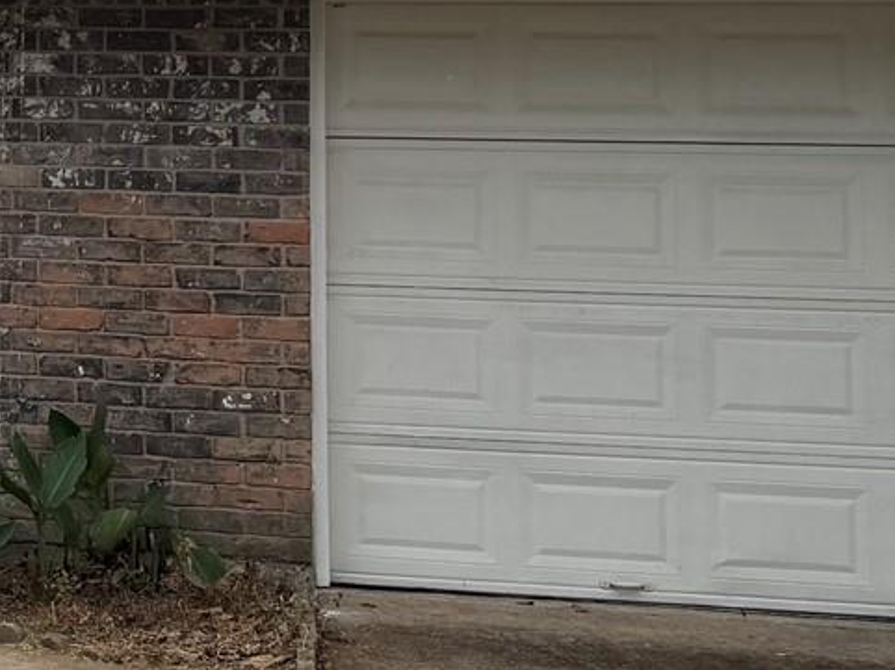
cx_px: -566
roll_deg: -1.7
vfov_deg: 14.2
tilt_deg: +5.7
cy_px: -37
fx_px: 2636
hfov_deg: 16.9
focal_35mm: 102
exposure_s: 1/8130
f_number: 1.78
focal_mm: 6.76
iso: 80
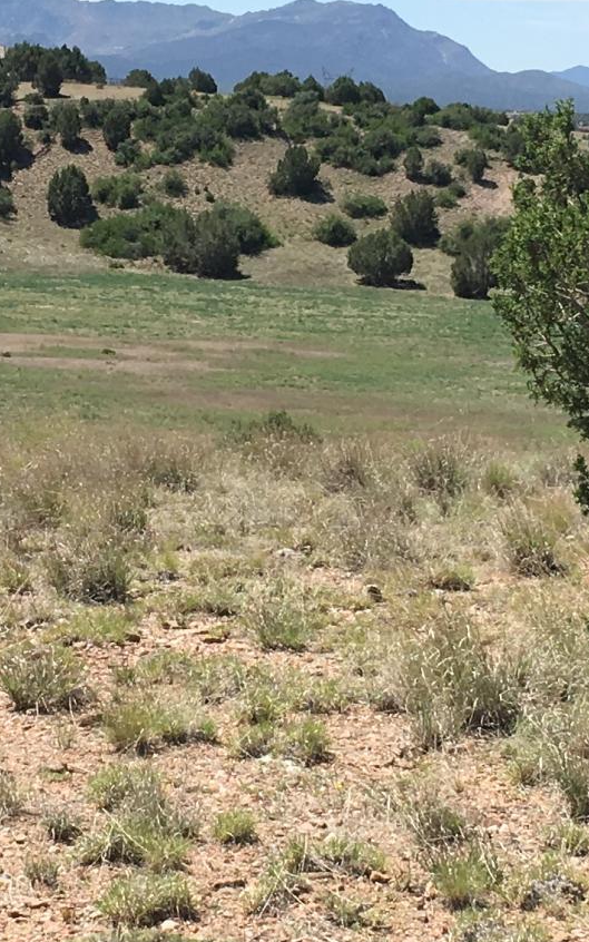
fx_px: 2799
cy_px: 386
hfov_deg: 12.0
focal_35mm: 109
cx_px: 147
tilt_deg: -3.8
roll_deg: -2.2
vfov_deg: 19.1
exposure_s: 1/1748
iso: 25
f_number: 2.2
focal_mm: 4.15
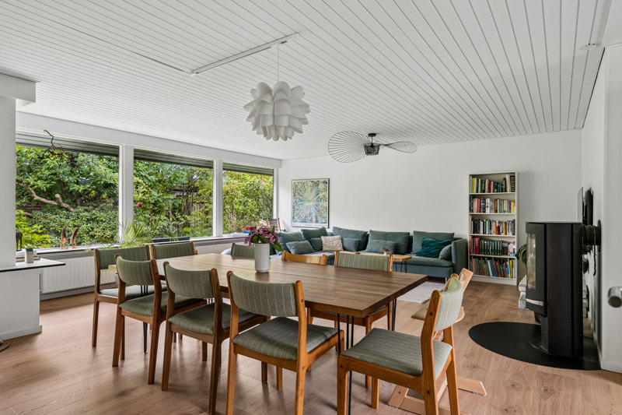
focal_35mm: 20
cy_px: 208
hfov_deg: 84.0
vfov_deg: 61.9
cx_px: 311
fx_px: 345
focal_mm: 20
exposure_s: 1/50
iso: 800
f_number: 7.1
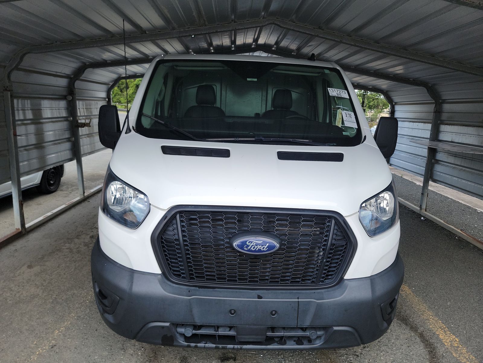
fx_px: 335
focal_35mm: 24
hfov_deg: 71.6
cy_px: 182
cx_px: 242
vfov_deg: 56.8
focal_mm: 6.7
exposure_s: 1/248
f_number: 1.8
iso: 50
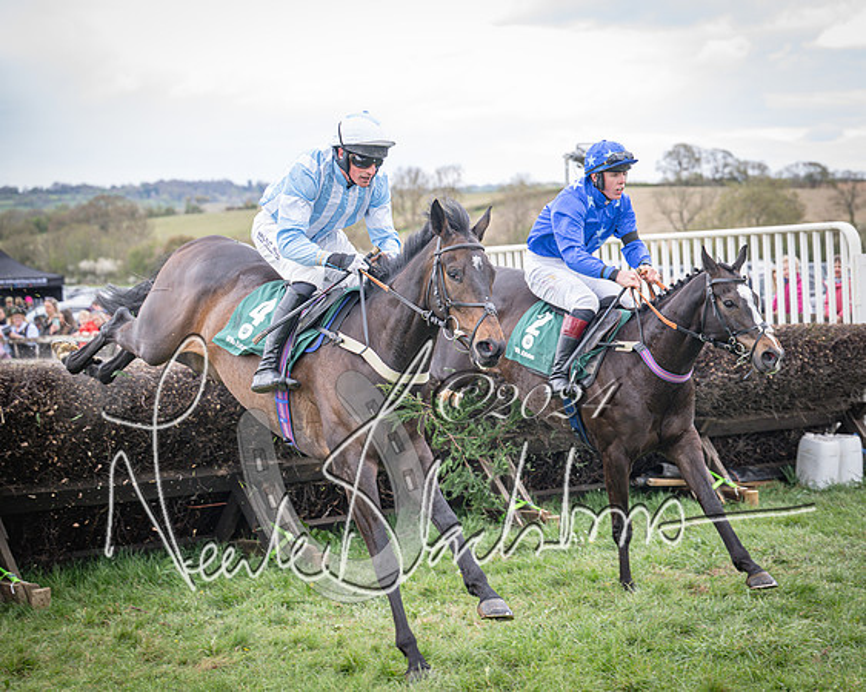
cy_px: 323
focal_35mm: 84
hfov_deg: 22.6
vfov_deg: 18.2
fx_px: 2163
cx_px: 555
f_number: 4
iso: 500
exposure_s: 1/800
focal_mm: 70
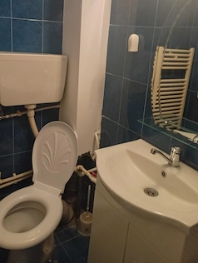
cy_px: 98
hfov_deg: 41.8
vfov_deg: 53.3
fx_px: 259
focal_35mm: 34
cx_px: 88
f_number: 1.8
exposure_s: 1/25
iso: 554
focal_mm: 3.84
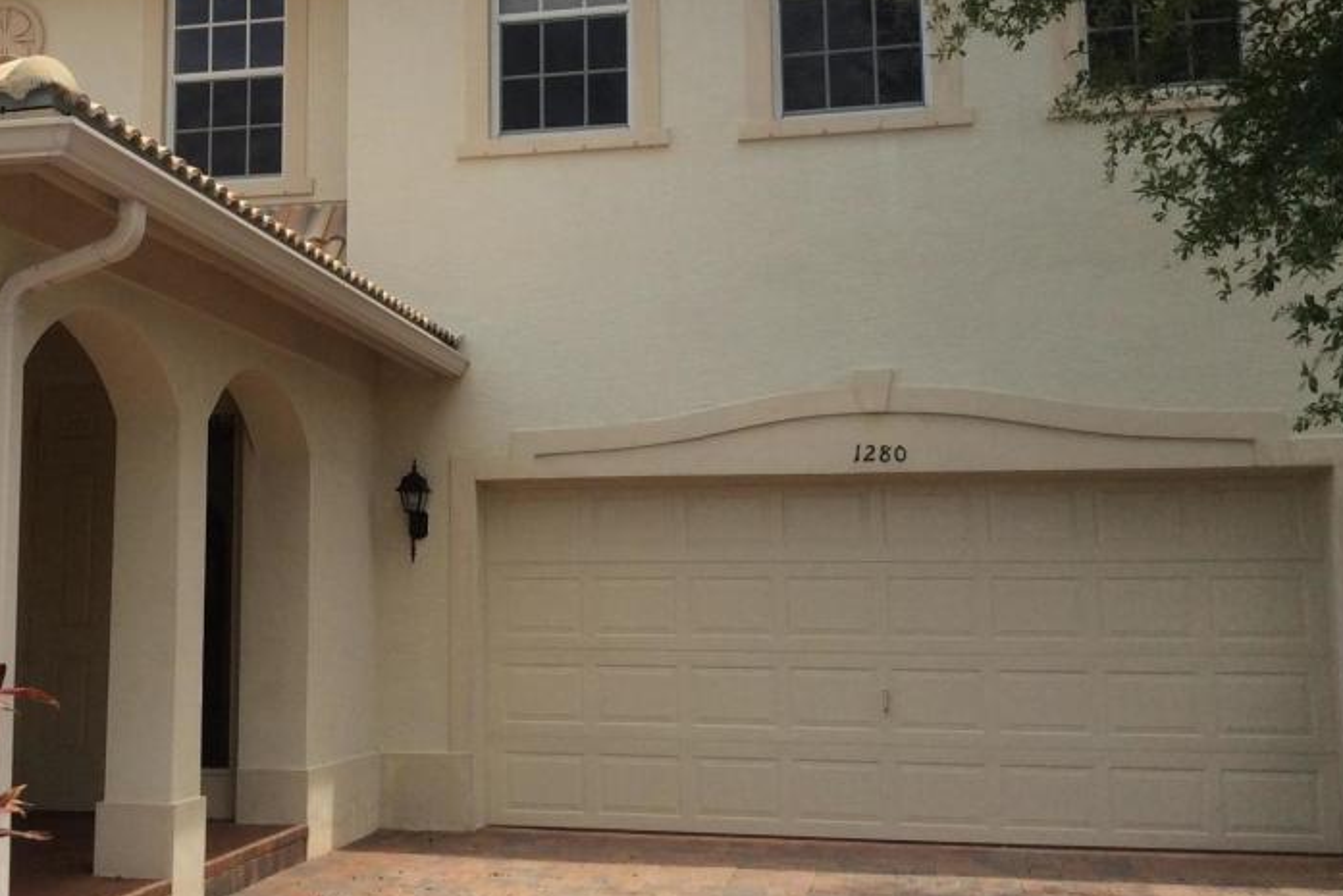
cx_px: 387
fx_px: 1828
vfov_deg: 27.5
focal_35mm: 49
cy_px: 352
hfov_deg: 39.6
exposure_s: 1/1217
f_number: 2.4
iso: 32
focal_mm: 3.3
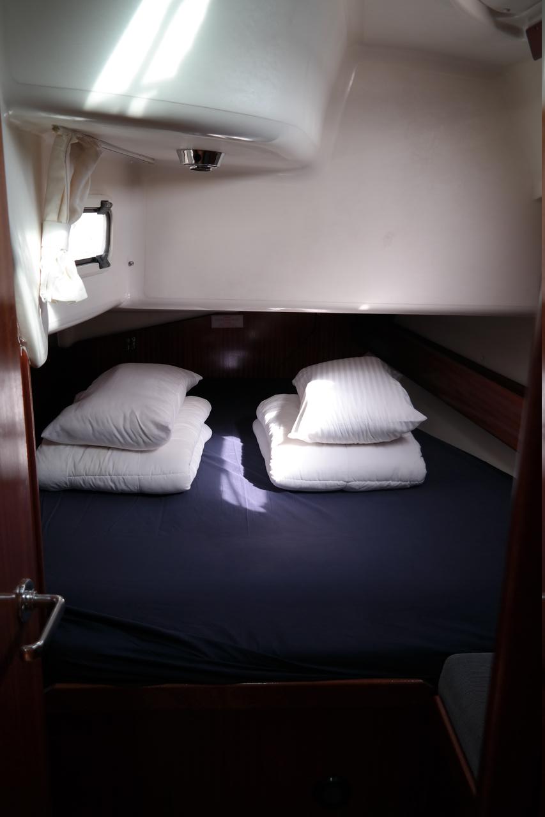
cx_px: 272
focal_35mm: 30
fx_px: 681
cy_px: 408
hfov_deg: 43.6
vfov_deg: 61.9
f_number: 3.5
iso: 200
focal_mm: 20
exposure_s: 1/40
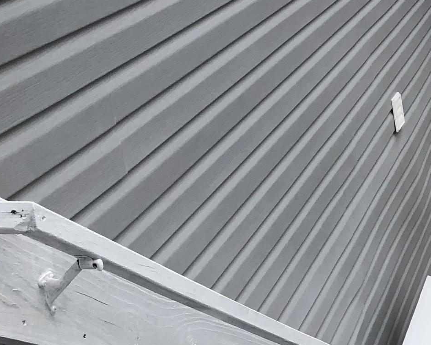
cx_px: 674
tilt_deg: -23.7
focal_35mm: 87
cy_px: 232
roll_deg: -0.5
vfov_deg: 17.6
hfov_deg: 18.9
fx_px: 1110
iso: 20
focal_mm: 3.99
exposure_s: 1/1453
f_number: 1.8
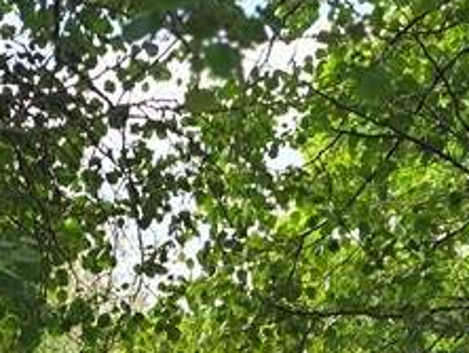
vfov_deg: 12.7
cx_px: 228
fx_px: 1438
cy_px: 636
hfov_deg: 18.5
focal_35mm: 106
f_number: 1.7
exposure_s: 1/120
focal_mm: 6.3
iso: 16
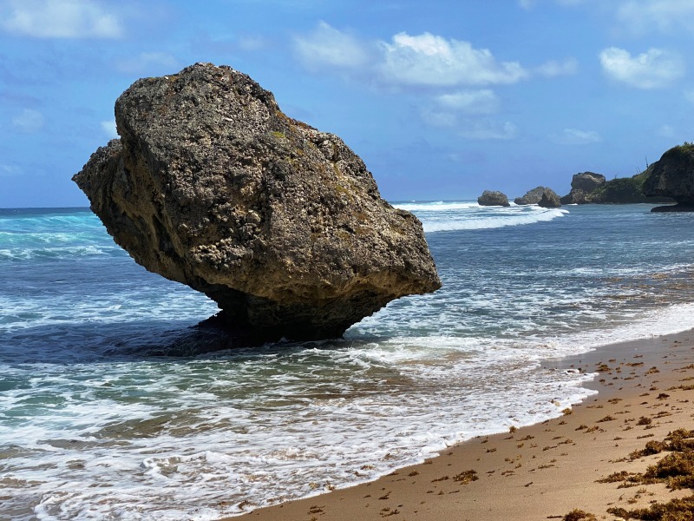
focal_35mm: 52
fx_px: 1043
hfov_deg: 36.8
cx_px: 347
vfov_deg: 28.0
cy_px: 260
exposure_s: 1/2817
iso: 20
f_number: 2
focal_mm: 6
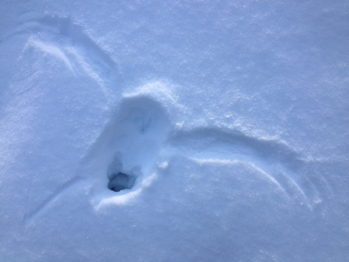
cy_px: 131
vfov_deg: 40.7
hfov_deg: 52.6
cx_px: 174
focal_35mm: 35
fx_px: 353
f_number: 2.4
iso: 50
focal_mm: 4.28
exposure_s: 1/849
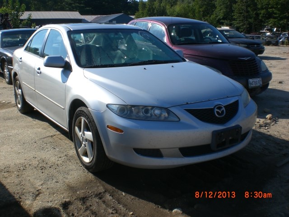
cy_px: 108
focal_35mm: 38
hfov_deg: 49.0
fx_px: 317
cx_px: 144
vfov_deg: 37.7
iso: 50
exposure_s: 1/500
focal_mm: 6.3
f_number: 4.4
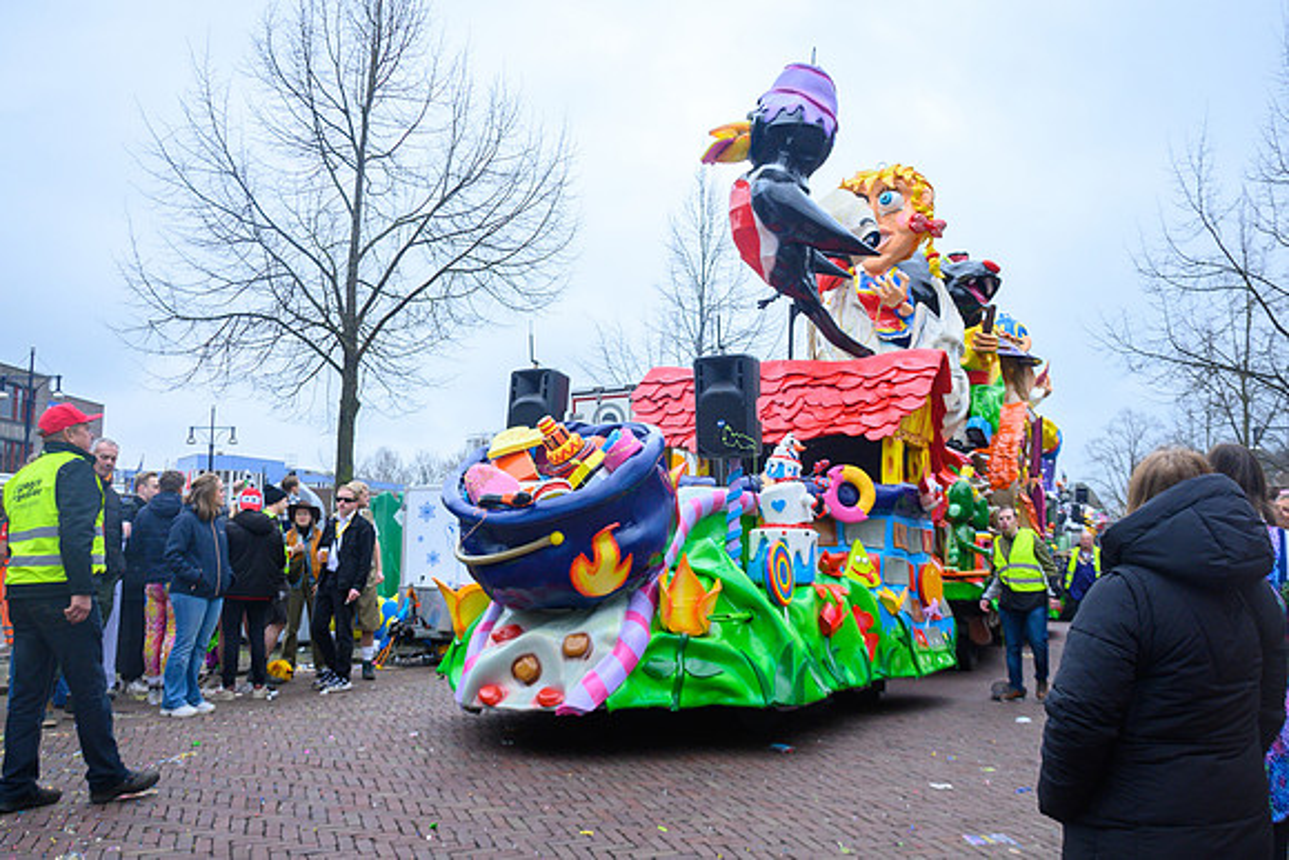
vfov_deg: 42.9
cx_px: 693
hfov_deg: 60.9
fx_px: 1094
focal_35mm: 31
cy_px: 462
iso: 400
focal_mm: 18
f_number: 5
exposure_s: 1/400
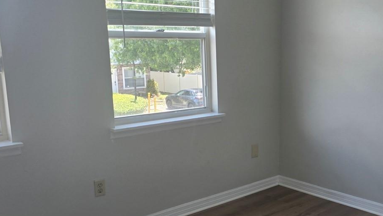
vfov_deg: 27.1
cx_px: 277
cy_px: 130
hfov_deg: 45.1
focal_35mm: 44
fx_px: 447
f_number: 1.7
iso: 40
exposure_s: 1/180
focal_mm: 6.3
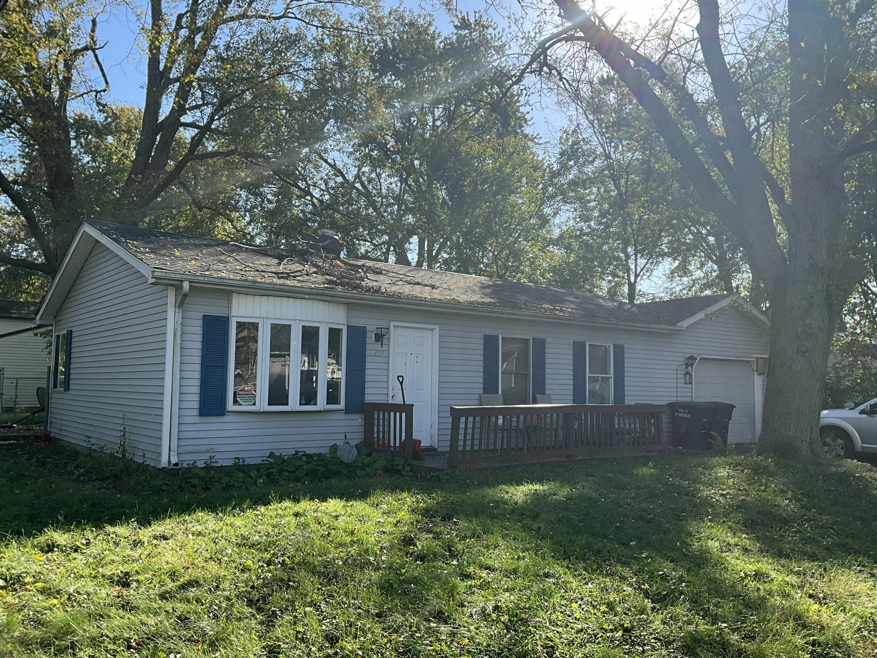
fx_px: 735
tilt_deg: +4.3
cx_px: 438
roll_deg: -0.1
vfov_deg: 48.2
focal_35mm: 29
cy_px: 329
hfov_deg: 61.7
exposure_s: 1/842
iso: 25
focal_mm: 3
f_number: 1.8
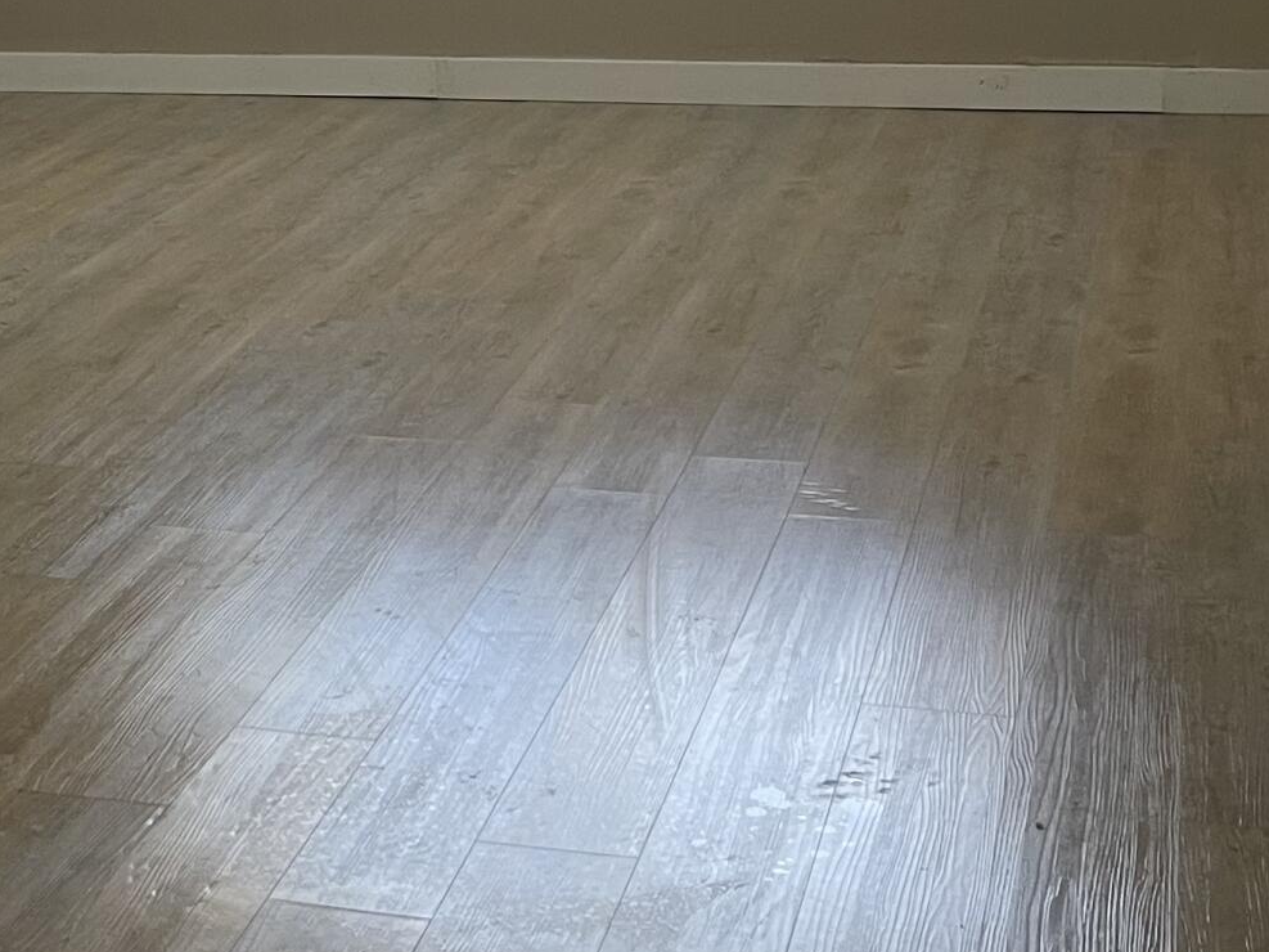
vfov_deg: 18.6
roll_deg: +2.8
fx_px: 2786
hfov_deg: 24.7
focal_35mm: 76
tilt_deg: -6.5
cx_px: 54
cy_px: -114
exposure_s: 1/60
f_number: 1.6
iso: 80
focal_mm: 5.1
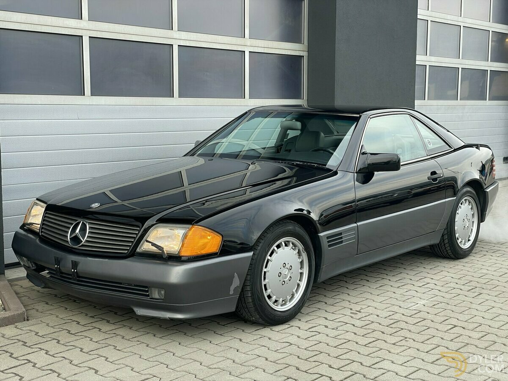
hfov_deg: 36.8
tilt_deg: -5.6
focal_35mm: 52
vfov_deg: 28.0
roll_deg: -0.1
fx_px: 763
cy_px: 190
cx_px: 254
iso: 25
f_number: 2
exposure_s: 1/155
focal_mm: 6
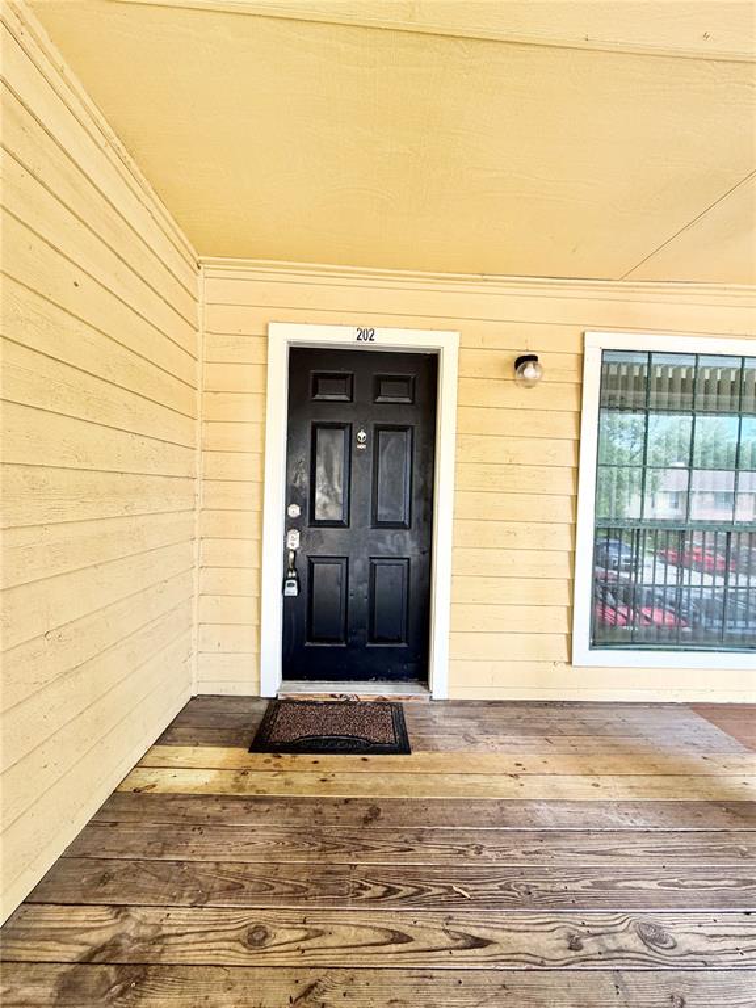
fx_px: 408
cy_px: 504
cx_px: 378
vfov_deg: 102.1
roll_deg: -1.6
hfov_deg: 85.7
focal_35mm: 14
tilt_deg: -1.1
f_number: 2.2
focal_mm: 2.22
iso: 160
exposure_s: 1/121
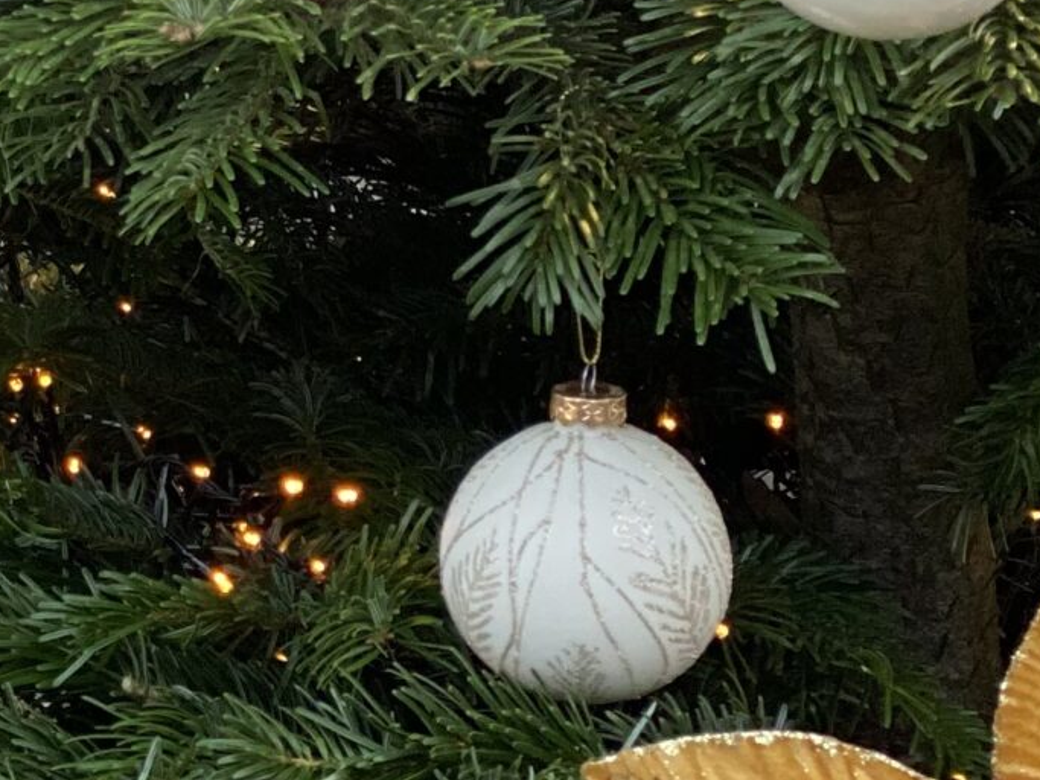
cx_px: -795
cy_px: 75
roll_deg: +3.7
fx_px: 5858
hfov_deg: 9.7
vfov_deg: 7.6
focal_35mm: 195
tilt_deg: -9.5
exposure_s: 1/107
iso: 125
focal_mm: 6
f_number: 2
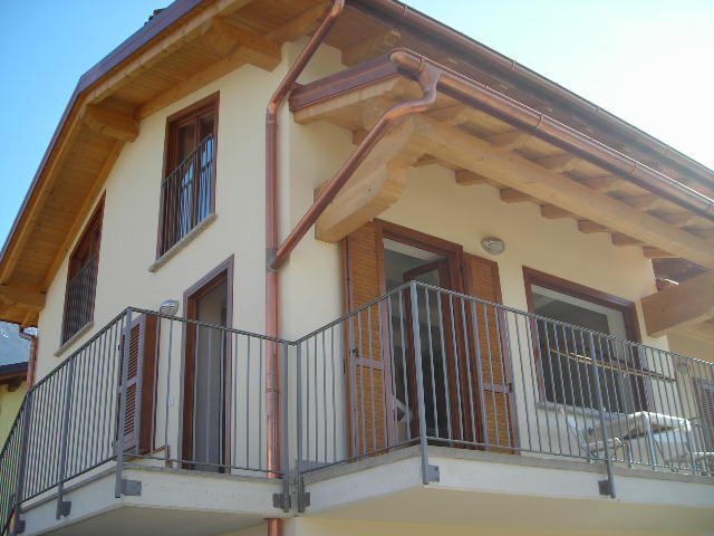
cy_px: 268
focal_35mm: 38
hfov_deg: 49.0
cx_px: 357
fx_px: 784
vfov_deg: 37.7
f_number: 3.2
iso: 50
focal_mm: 6.3
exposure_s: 1/289
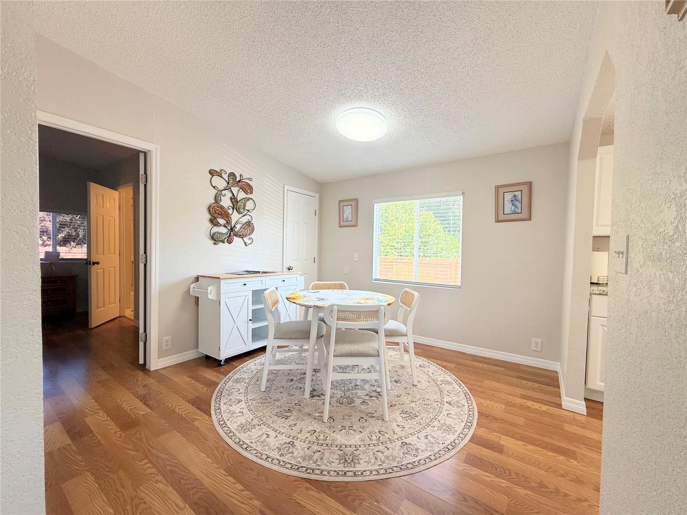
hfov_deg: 102.1
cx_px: 344
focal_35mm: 14
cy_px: 258
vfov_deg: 85.7
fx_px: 278
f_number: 2.2
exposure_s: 1/120
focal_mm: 2.22
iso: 64
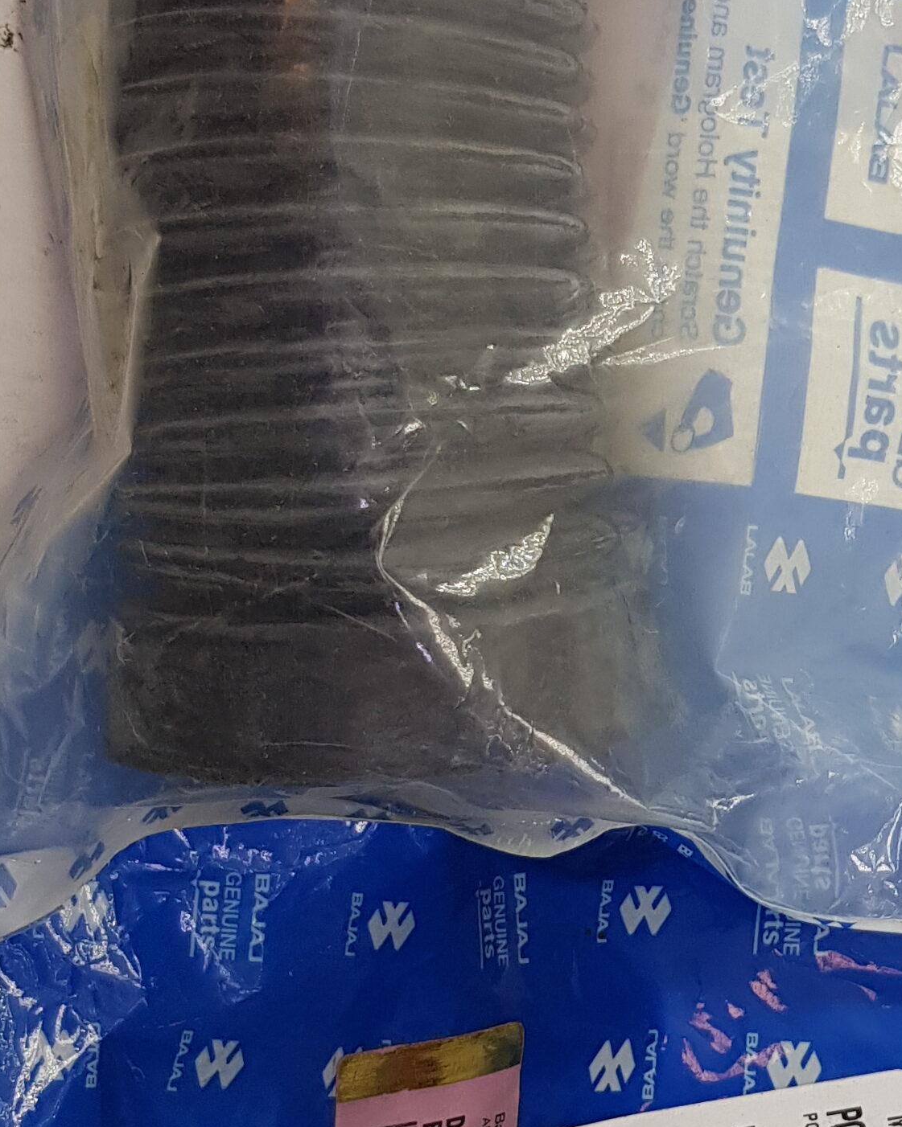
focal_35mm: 73
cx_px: 776
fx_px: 2437
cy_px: 808
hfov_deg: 20.6
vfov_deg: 25.8
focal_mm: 4.2
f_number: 1.7
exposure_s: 1/120
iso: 80
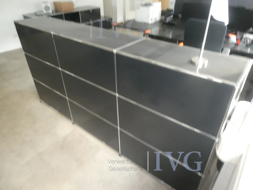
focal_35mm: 24
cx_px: 126
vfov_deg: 56.8
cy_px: 95
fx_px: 175
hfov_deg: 71.6
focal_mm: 4.3
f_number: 3.3
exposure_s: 1/60
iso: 640
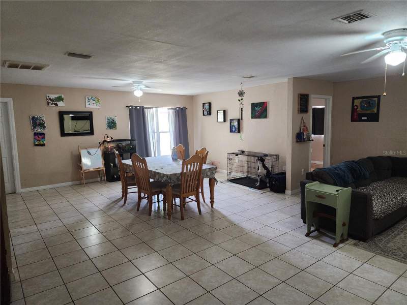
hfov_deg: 73.9
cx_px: 204
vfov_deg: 58.9
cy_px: 152
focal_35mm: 23
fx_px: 270
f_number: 1.8
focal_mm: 6.4
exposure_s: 1/120
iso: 500
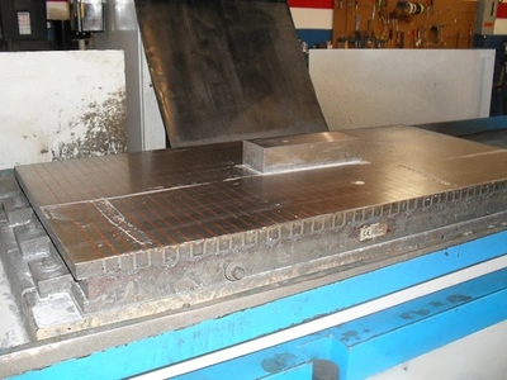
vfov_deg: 40.7
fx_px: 513
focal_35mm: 35
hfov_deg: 52.6
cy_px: 190
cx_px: 254
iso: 200
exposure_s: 1/45
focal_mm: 6.3
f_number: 3.2
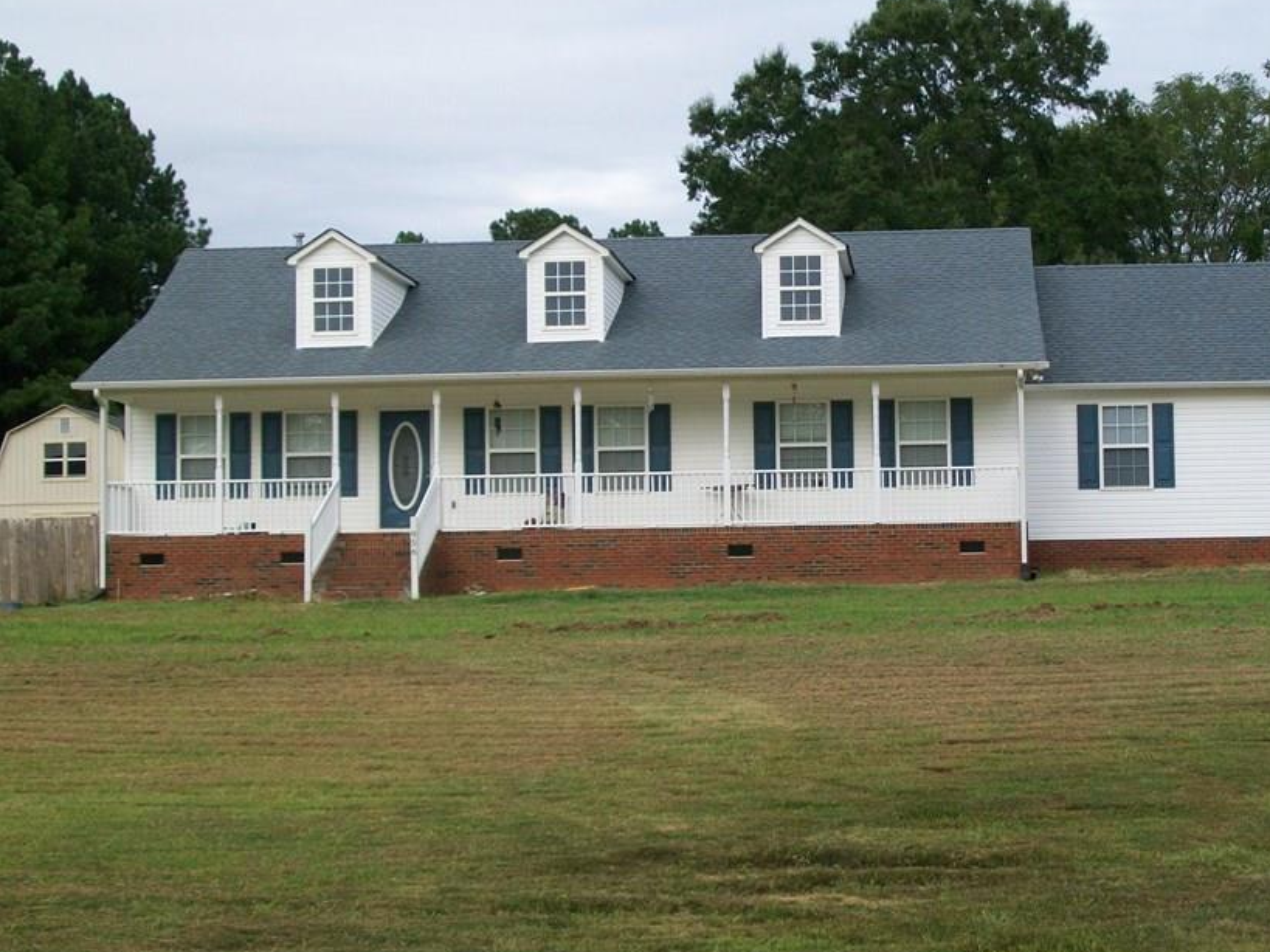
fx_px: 2568
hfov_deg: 27.7
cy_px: 479
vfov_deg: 21.0
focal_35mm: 70
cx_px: 743
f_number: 3.3
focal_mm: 9.4
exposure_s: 1/500
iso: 64
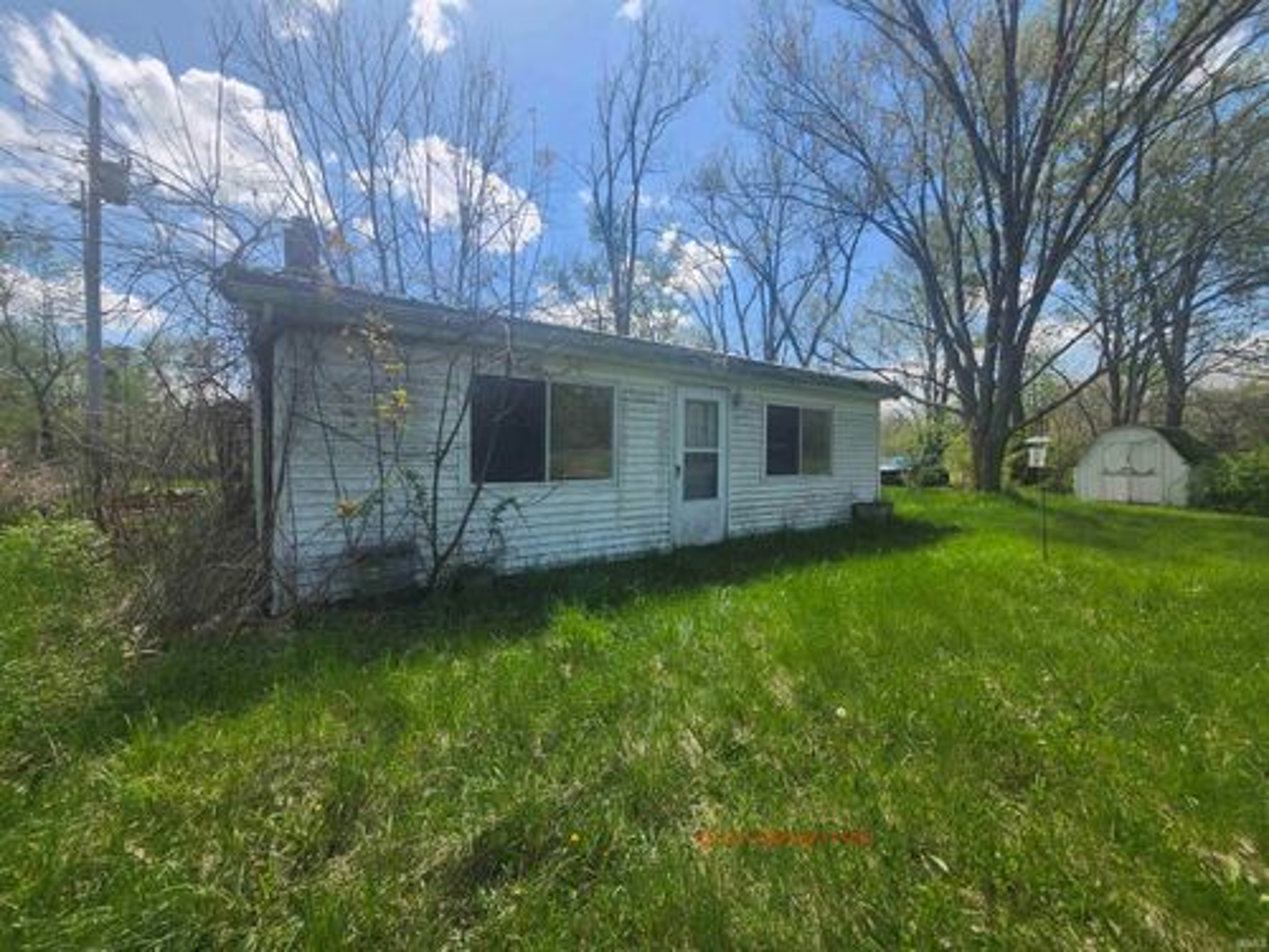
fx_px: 477
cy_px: 476
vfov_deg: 89.9
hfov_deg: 106.2
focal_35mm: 13
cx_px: 634
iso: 40
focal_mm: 1.74
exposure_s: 1/1445
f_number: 2.2
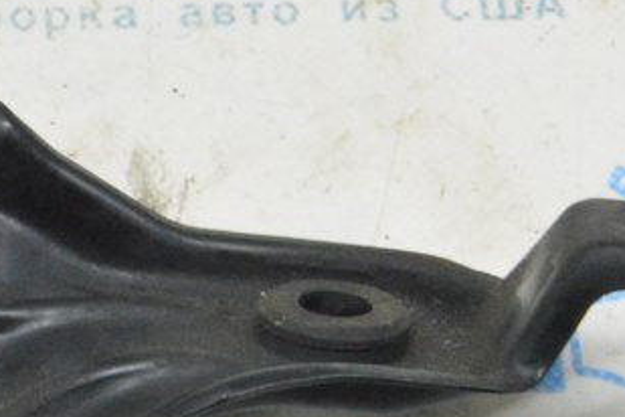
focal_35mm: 149
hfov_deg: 13.5
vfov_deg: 9.2
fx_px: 2587
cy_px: 319
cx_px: -47
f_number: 20
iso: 6400
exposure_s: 1/15
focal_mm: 30
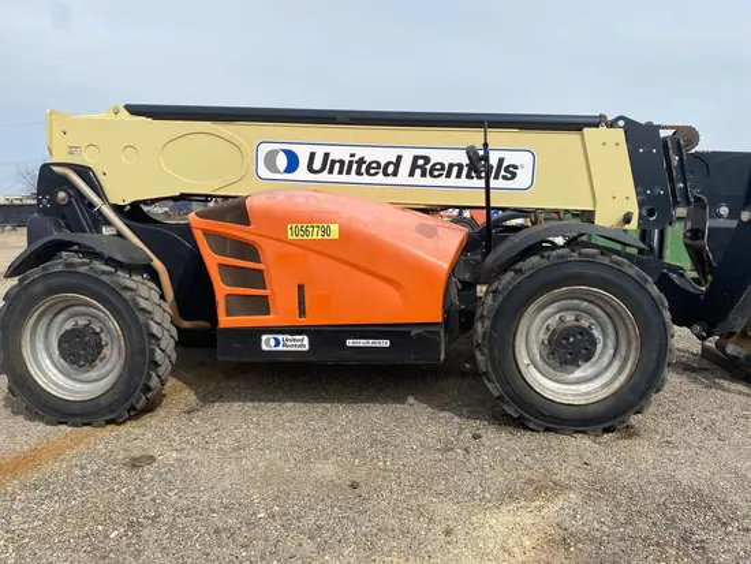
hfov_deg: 67.3
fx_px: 564
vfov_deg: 53.1
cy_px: 282
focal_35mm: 26
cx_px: 376
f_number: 1.8
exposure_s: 1/3846
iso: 32
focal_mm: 4.25
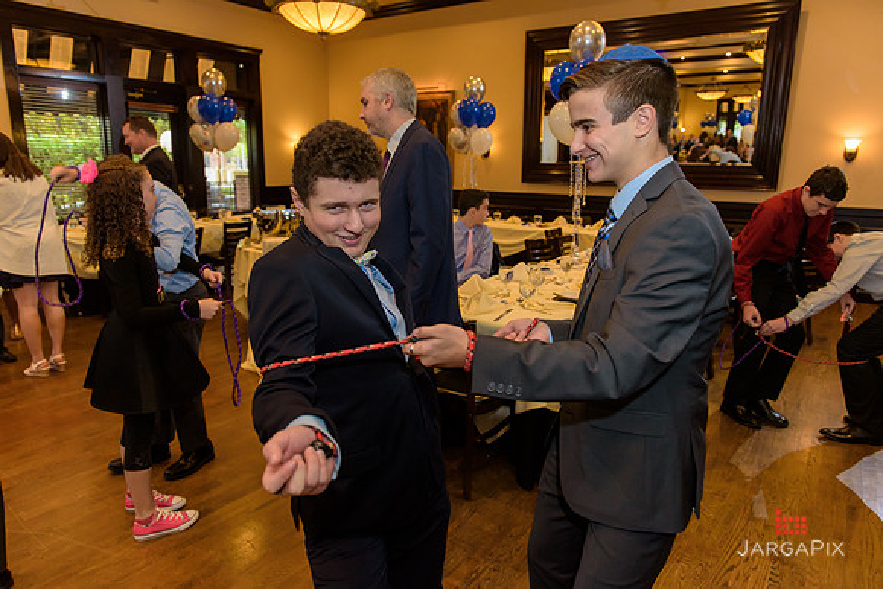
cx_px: 442
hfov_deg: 73.7
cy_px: 294
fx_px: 589
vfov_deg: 53.2
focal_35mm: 24
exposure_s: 1/125
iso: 1250
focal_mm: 24
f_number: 3.2
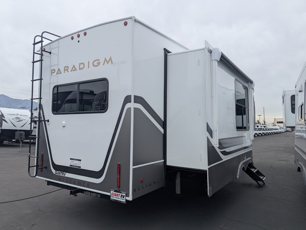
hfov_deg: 69.3
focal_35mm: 25
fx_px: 221
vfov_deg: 55.0
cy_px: 115
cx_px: 148
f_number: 1.85
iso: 48
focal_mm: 6.81
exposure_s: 1/1192
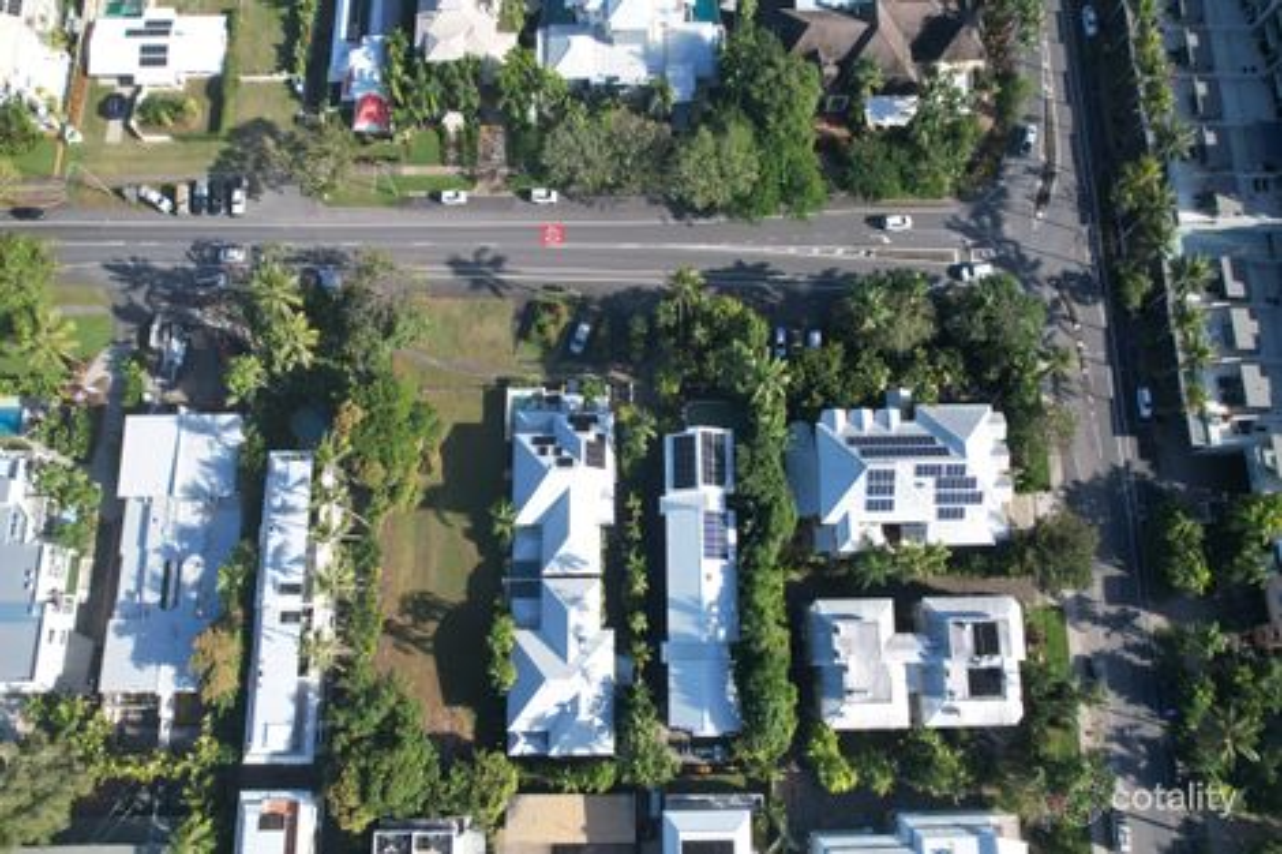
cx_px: 641
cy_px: 427
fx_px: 783
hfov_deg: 78.6
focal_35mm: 22
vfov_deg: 57.2
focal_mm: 8.38
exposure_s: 1/800
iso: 100
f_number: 2.8
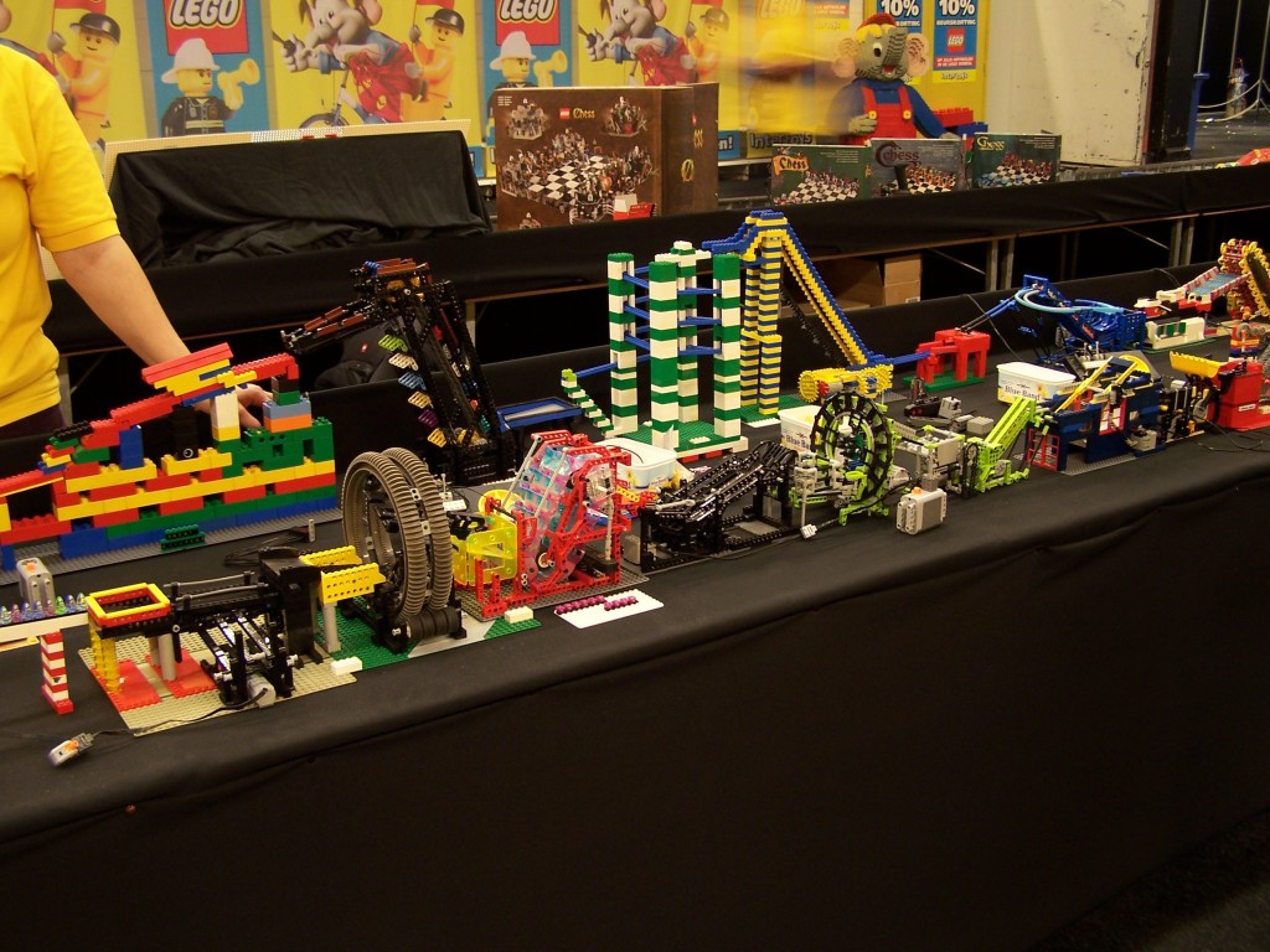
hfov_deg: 49.0
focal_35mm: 38
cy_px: 476
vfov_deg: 37.7
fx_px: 1394
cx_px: 635
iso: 80
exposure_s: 1/2
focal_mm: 6.3
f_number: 2.8
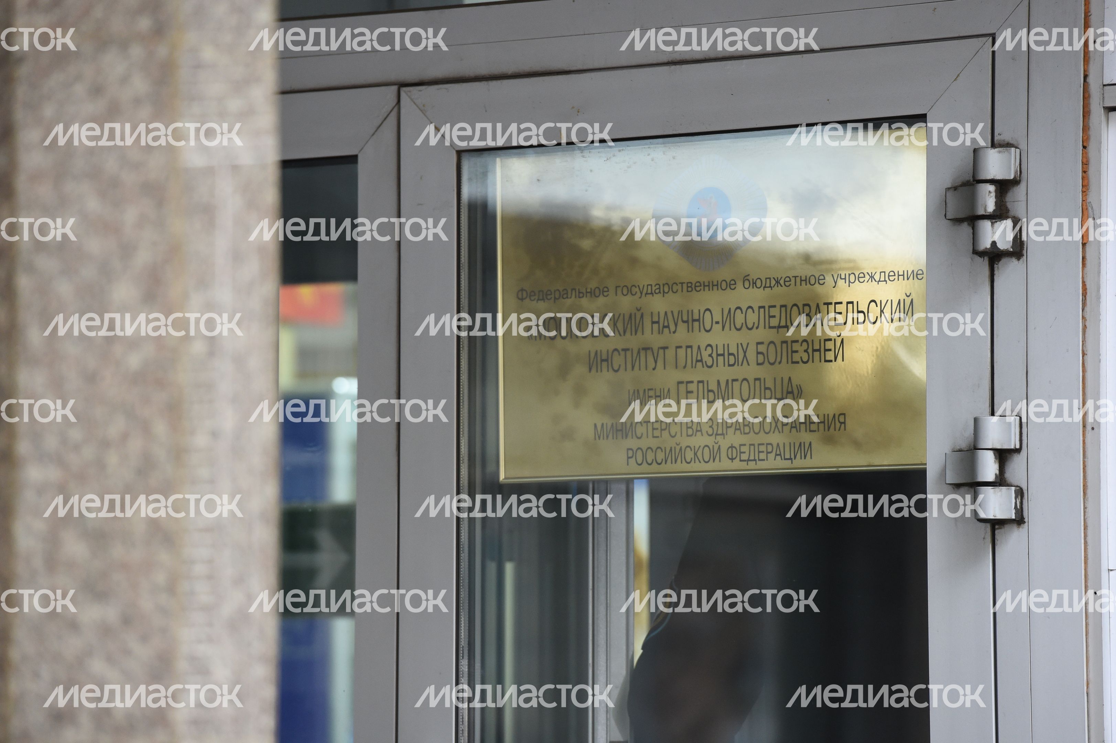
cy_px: 372
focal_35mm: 200
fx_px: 6197
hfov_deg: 10.3
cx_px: 558
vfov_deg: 6.9
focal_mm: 200
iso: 2500
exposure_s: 1/125
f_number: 5
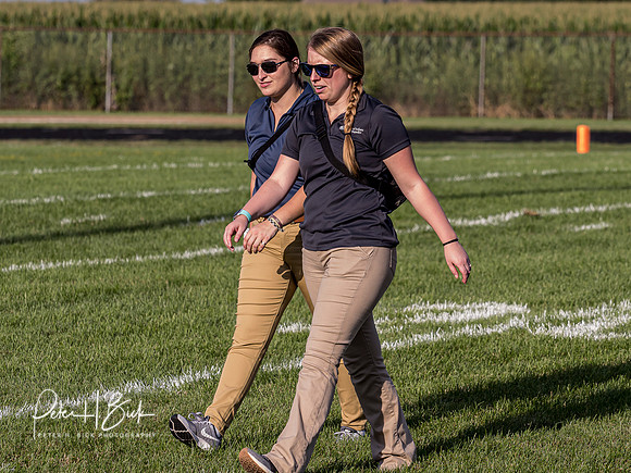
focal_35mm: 298
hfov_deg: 6.6
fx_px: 5433
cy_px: 167
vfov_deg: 5.0
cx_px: 409
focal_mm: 115
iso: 160
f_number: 4.5
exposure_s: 1/1000
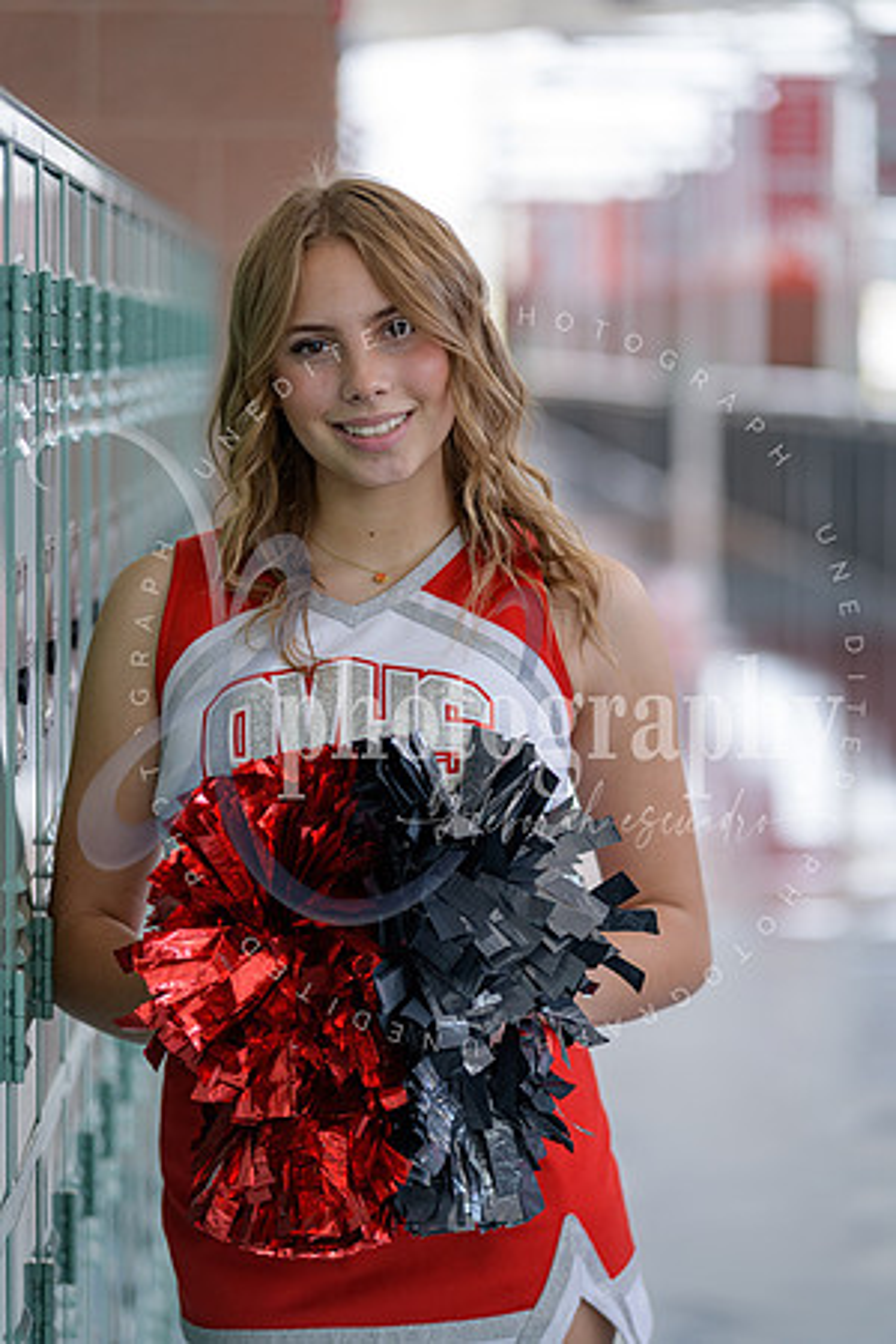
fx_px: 4181
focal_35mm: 112
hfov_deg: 12.2
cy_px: 672
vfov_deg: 18.3
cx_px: 448
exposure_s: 1/125
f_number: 2.8
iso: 250
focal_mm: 112
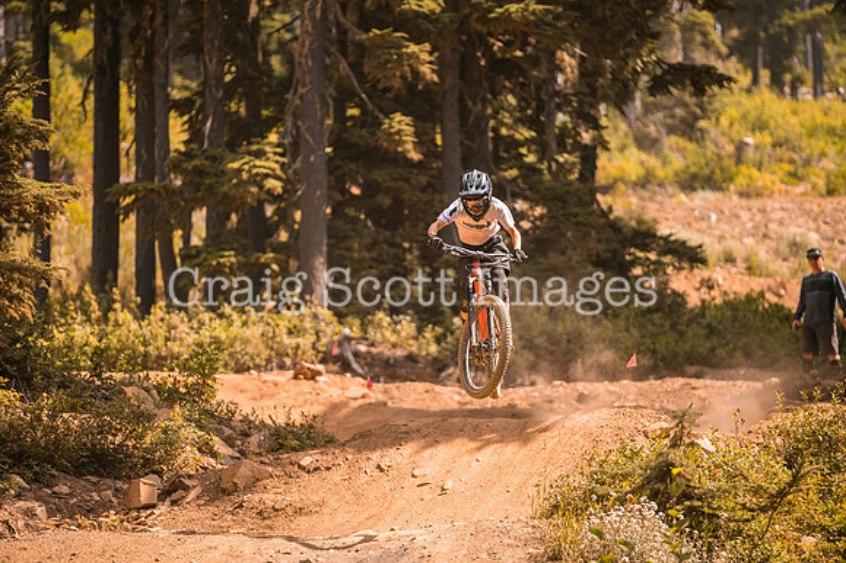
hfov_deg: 10.3
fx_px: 4697
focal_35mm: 200
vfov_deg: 6.9
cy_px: 282
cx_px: 423
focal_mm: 200
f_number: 2.8
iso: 200
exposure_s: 1/1600
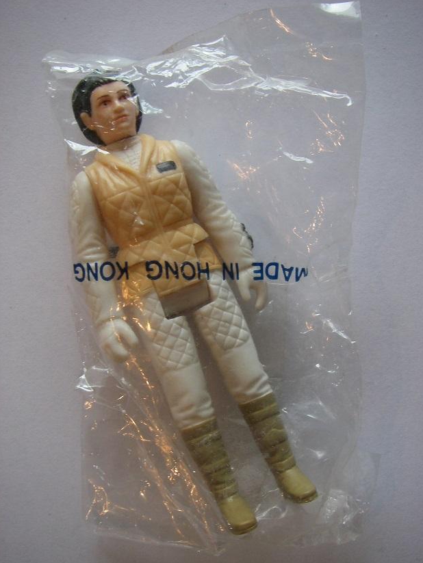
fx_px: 635
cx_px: 215
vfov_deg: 47.8
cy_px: 287
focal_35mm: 39
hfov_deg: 36.8
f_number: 3.3
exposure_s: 1/50
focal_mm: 6.3
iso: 160
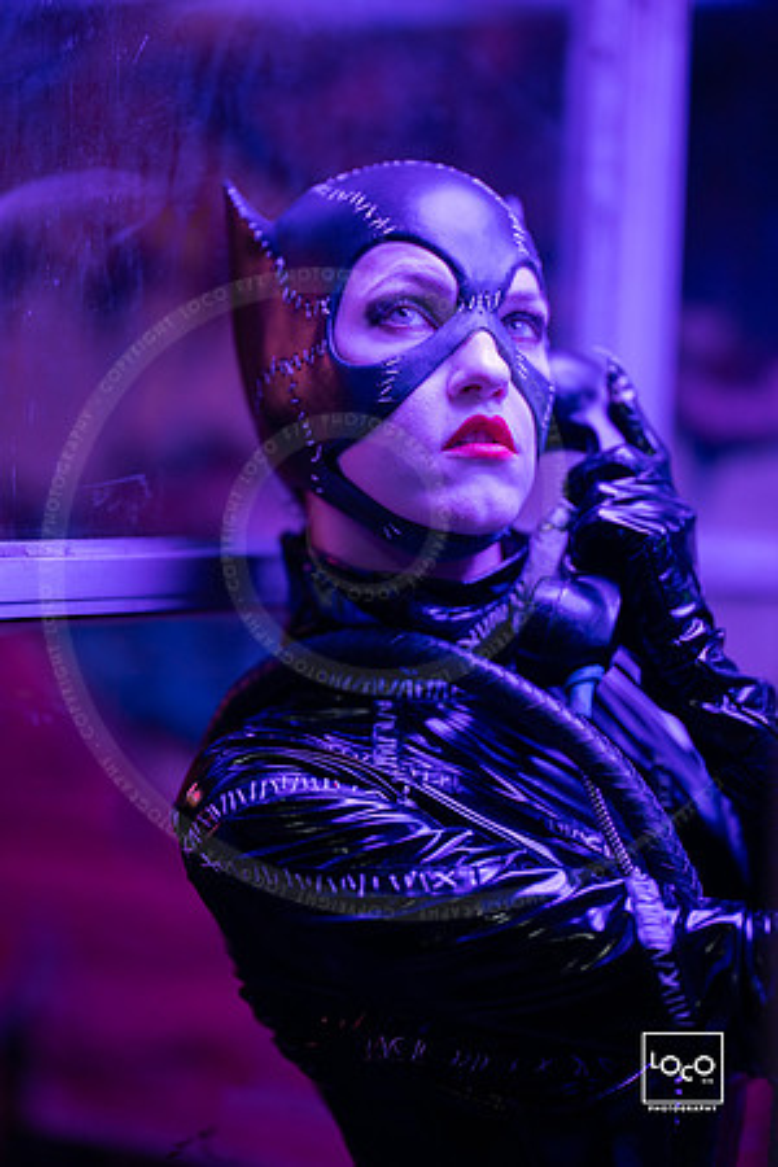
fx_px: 2755
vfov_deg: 23.9
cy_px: 584
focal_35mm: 85
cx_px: 389
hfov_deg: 16.1
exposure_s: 1/250
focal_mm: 85
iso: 400
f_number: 1.2
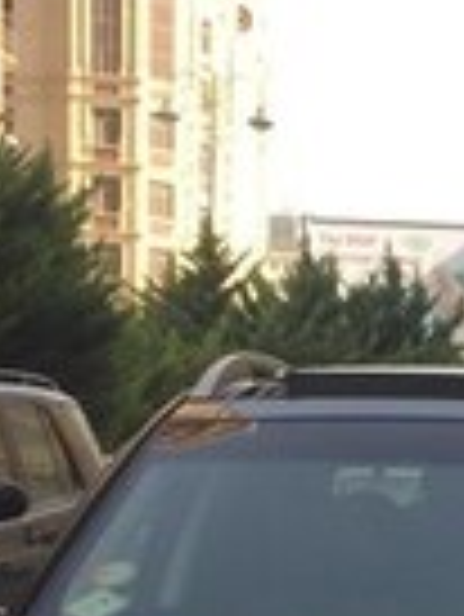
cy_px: 926
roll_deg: -3.8
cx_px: 514
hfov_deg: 13.8
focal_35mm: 105
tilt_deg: -12.9
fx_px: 1874
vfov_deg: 16.9
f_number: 2.2
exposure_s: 1/534
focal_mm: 4.15
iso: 32
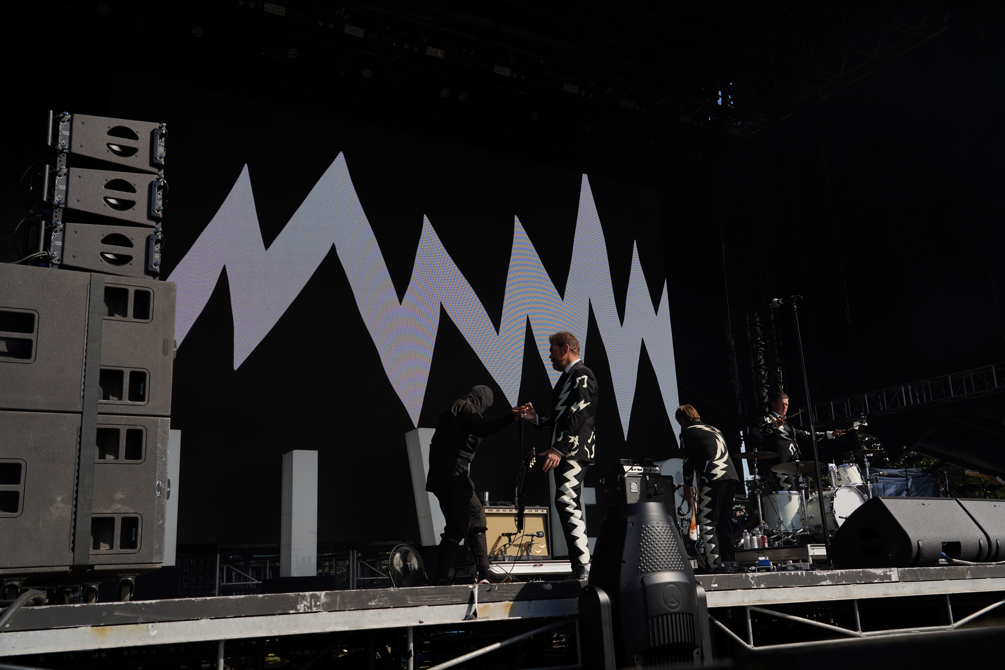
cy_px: 335
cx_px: 502
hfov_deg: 57.2
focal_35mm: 33
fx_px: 921
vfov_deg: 40.0
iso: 100
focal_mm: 33
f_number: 8
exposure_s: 1/640
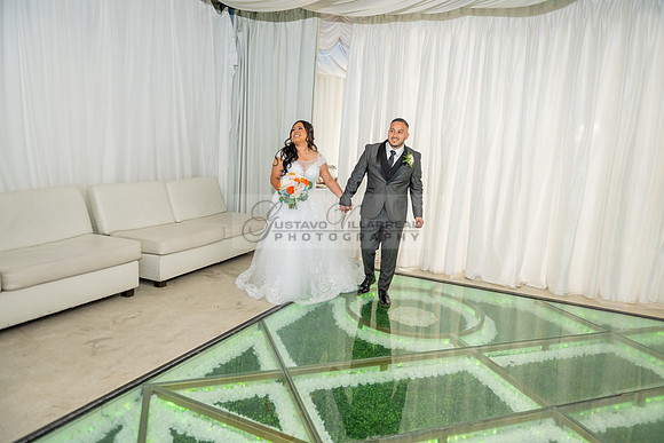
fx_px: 443
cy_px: 222
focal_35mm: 24
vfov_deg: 53.2
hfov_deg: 73.7
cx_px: 332
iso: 800
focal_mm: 24
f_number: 3.2
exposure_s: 1/160
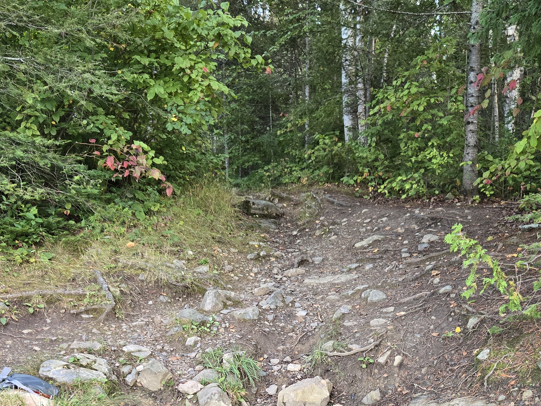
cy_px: 398
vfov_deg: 29.6
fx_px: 719
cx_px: 295
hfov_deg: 41.2
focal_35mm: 46
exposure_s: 1/180
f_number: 1.8
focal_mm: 5.4
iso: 200
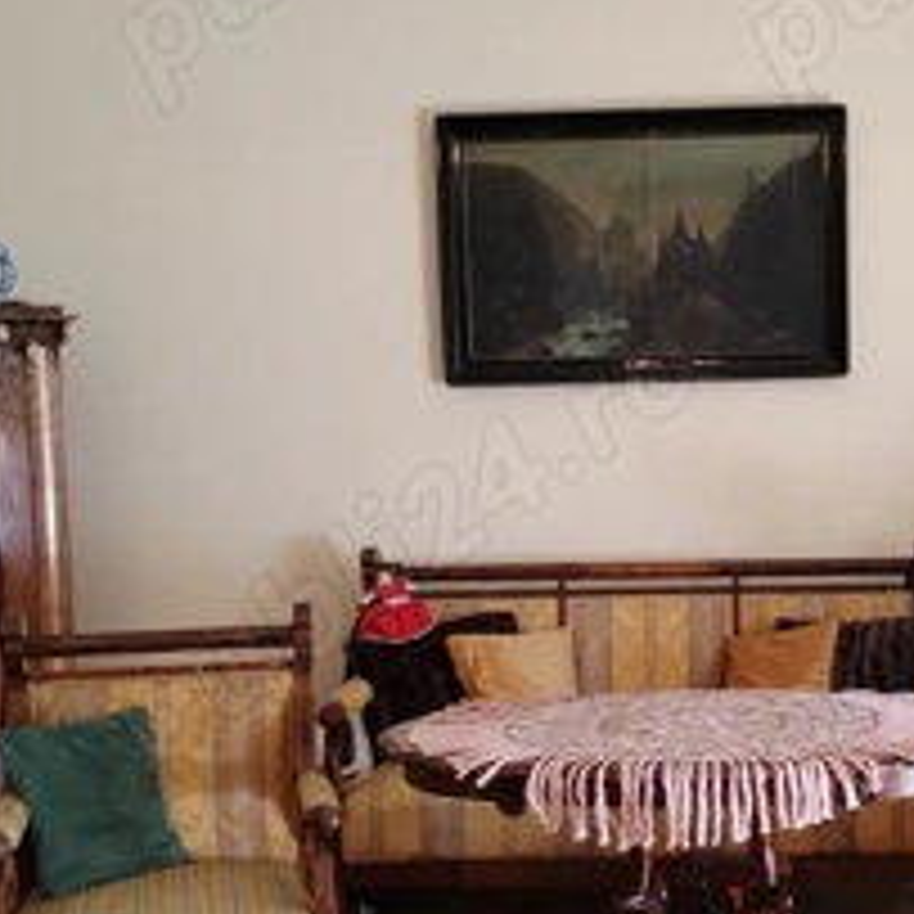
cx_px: 720
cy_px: 599
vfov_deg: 25.2
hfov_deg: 25.0
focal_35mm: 68
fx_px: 2031
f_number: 1.8
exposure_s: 1/25
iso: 899
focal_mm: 4.75
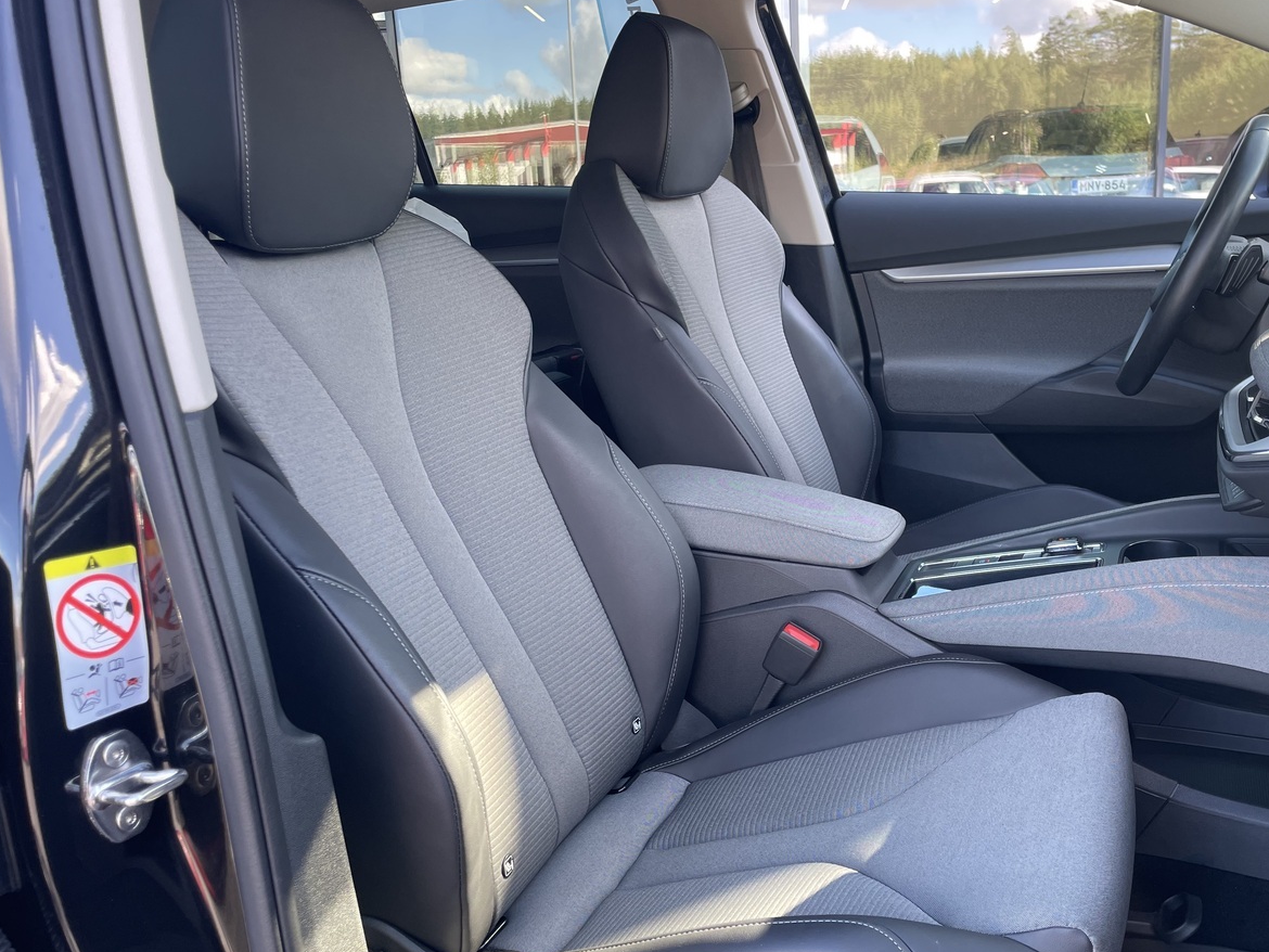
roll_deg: +2.1
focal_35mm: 32
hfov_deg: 56.4
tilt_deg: -14.3
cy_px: 491
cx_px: 764
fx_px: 1173
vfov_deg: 44.2
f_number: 1.6
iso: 50
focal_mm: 4.2
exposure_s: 1/121
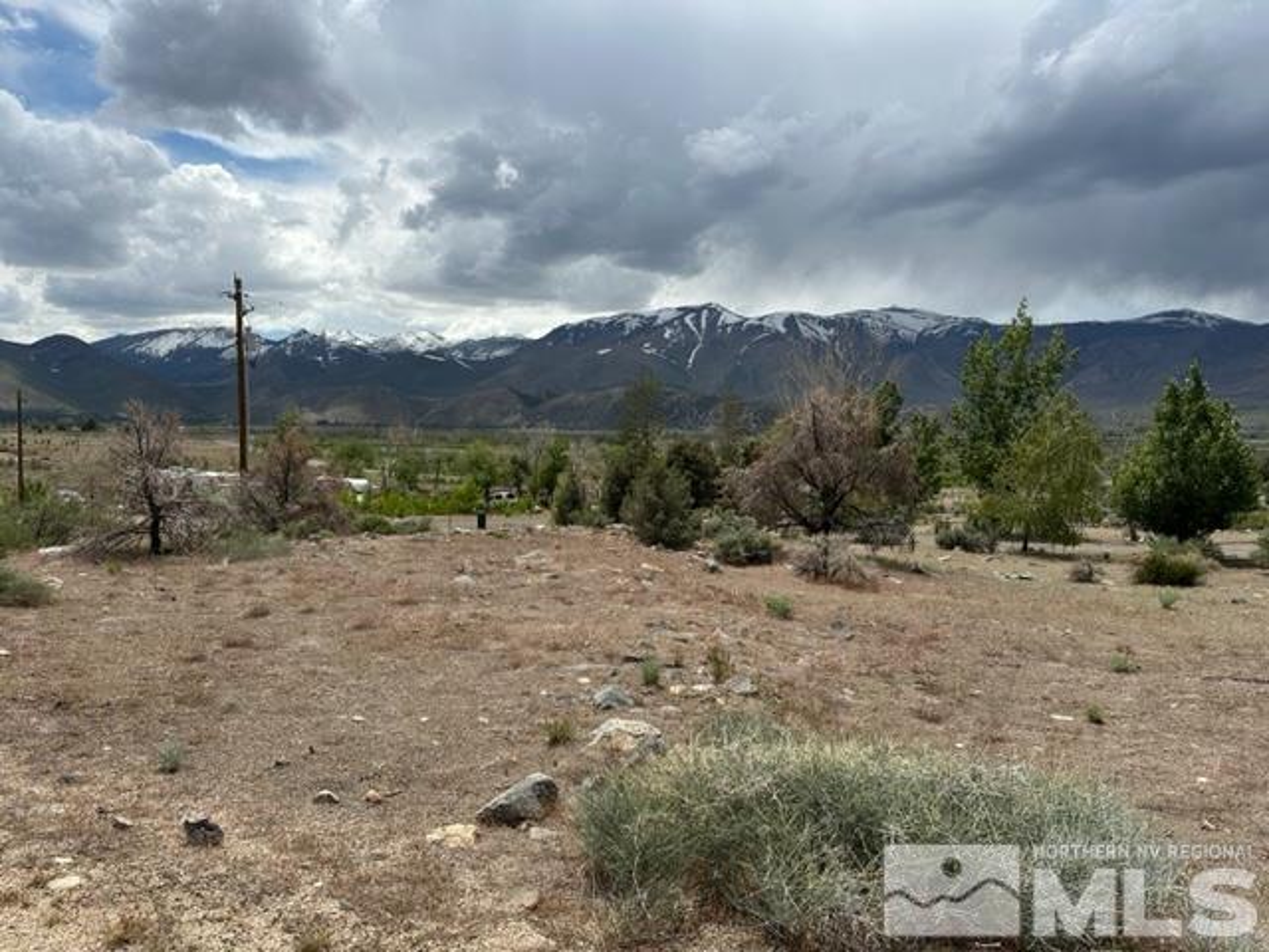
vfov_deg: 56.8
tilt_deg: -4.3
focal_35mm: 24
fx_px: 880
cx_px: 634
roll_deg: +0.1
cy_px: 476
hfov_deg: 71.6
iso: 80
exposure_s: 1/7576
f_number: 1.78
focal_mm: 6.86
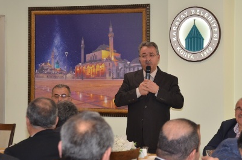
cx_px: 153
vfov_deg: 9.8
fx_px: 932
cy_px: 68
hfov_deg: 14.8
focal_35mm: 139
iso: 400
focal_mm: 58
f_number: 5.6
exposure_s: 1/60
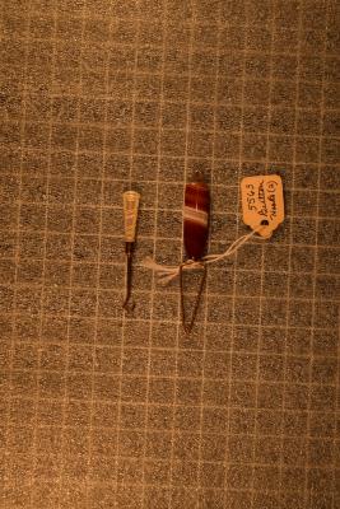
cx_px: 170
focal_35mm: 69
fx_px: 977
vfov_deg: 29.2
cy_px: 254
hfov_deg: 19.7
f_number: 7.1
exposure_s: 1/320
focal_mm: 46
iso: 200
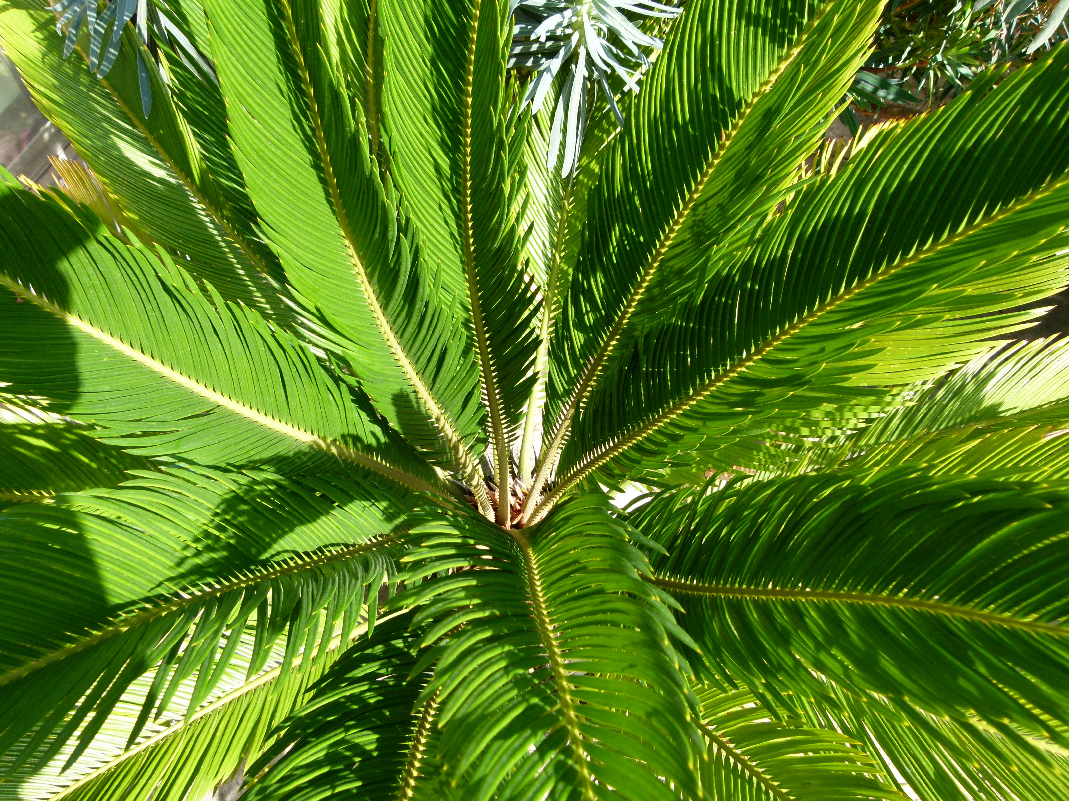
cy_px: 400
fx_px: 772
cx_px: 534
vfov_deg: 54.9
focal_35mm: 25
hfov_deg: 69.4
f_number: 4
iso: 100
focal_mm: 4.5
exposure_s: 1/160
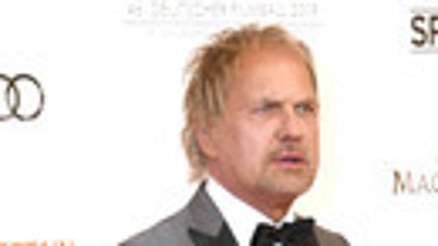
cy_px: 617
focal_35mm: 225
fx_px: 2612
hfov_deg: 9.6
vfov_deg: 5.2
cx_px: 253
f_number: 6.3
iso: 250
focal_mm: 70
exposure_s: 1/125
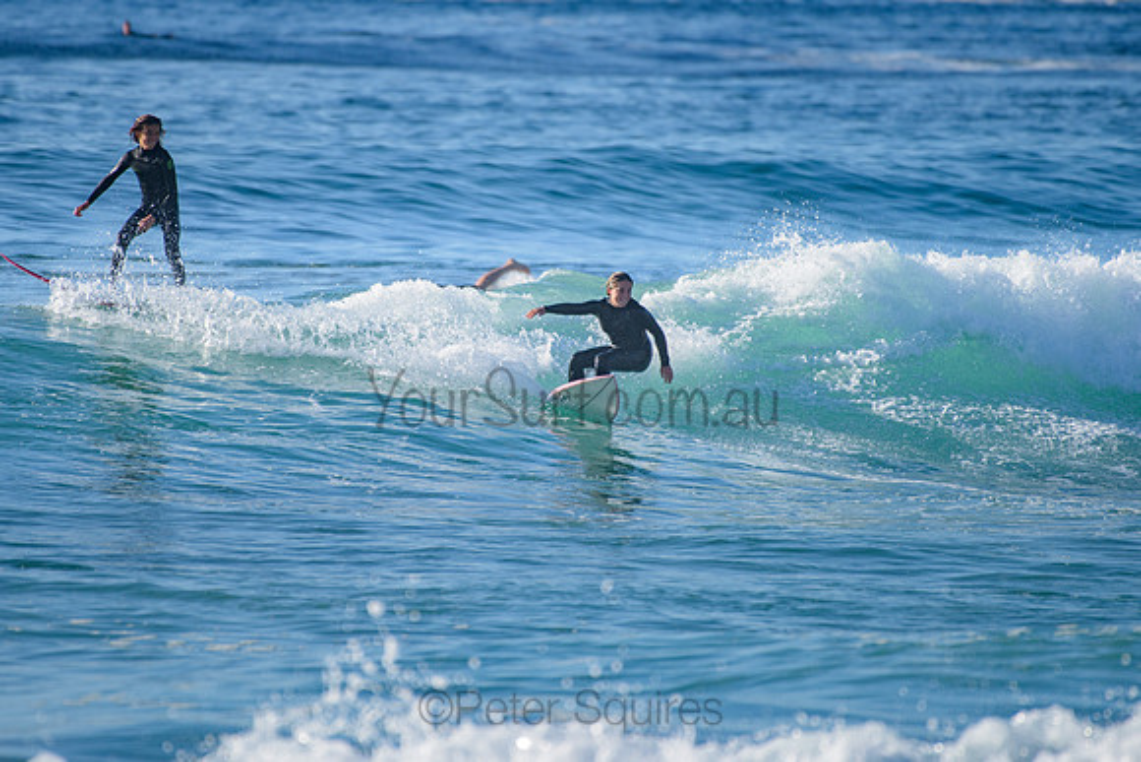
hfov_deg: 3.4
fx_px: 19443
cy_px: 312
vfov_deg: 2.2
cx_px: 537
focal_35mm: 613
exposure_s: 1/2000
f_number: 5.6
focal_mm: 500
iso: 400
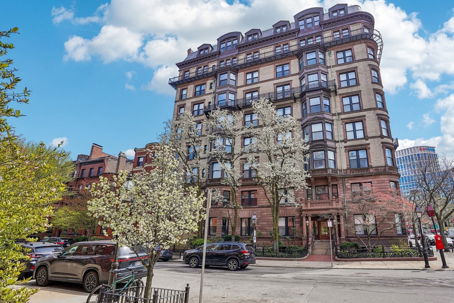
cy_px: 152
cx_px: 227
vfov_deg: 73.8
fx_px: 202
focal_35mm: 16
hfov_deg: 96.7
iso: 100
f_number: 8
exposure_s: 1/100
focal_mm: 16
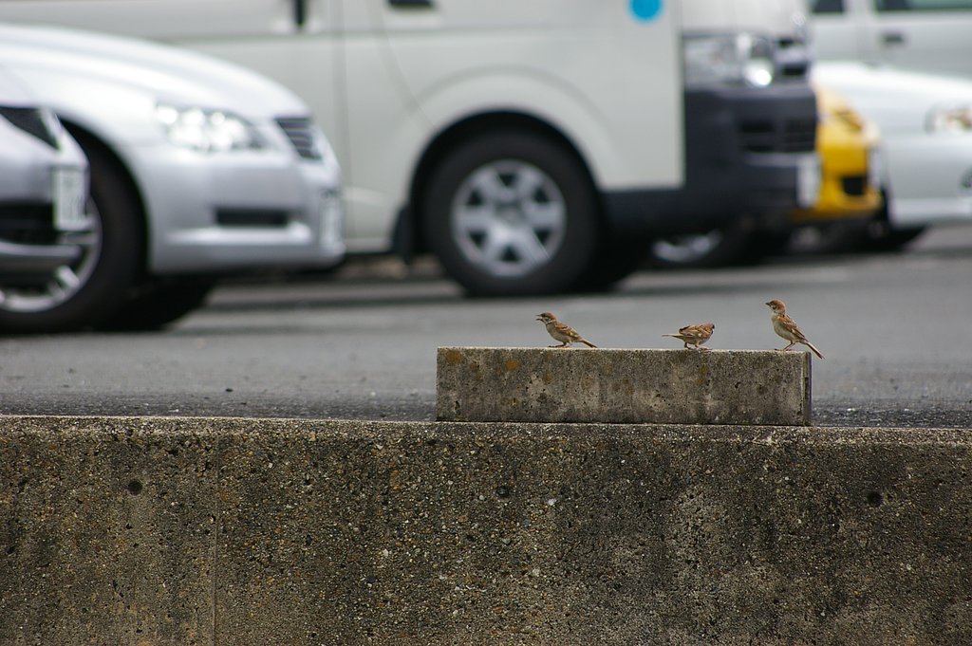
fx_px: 12140
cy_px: 323
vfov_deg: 3.1
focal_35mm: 450
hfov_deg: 4.6
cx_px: 486
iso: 200
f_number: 8
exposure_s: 1/500
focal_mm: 300
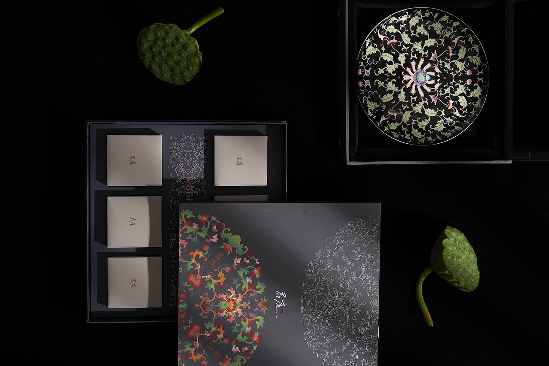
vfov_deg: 23.8
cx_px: 274
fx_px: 869
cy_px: 183
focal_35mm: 57
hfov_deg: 35.1
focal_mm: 57
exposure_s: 1/100
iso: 100
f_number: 9
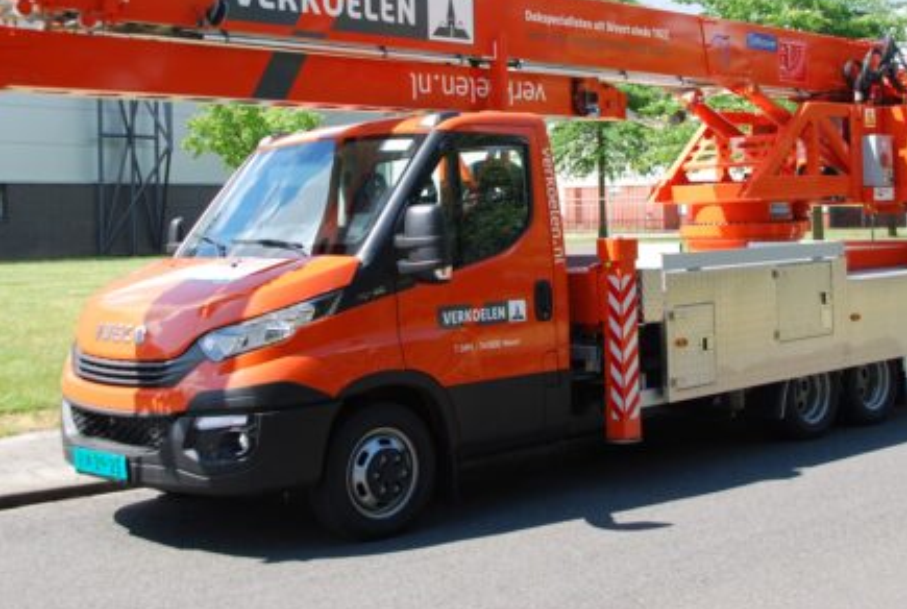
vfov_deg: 26.1
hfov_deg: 38.3
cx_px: 455
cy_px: 206
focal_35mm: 52
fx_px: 1305
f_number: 6.3
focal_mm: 25
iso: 100
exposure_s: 1/160
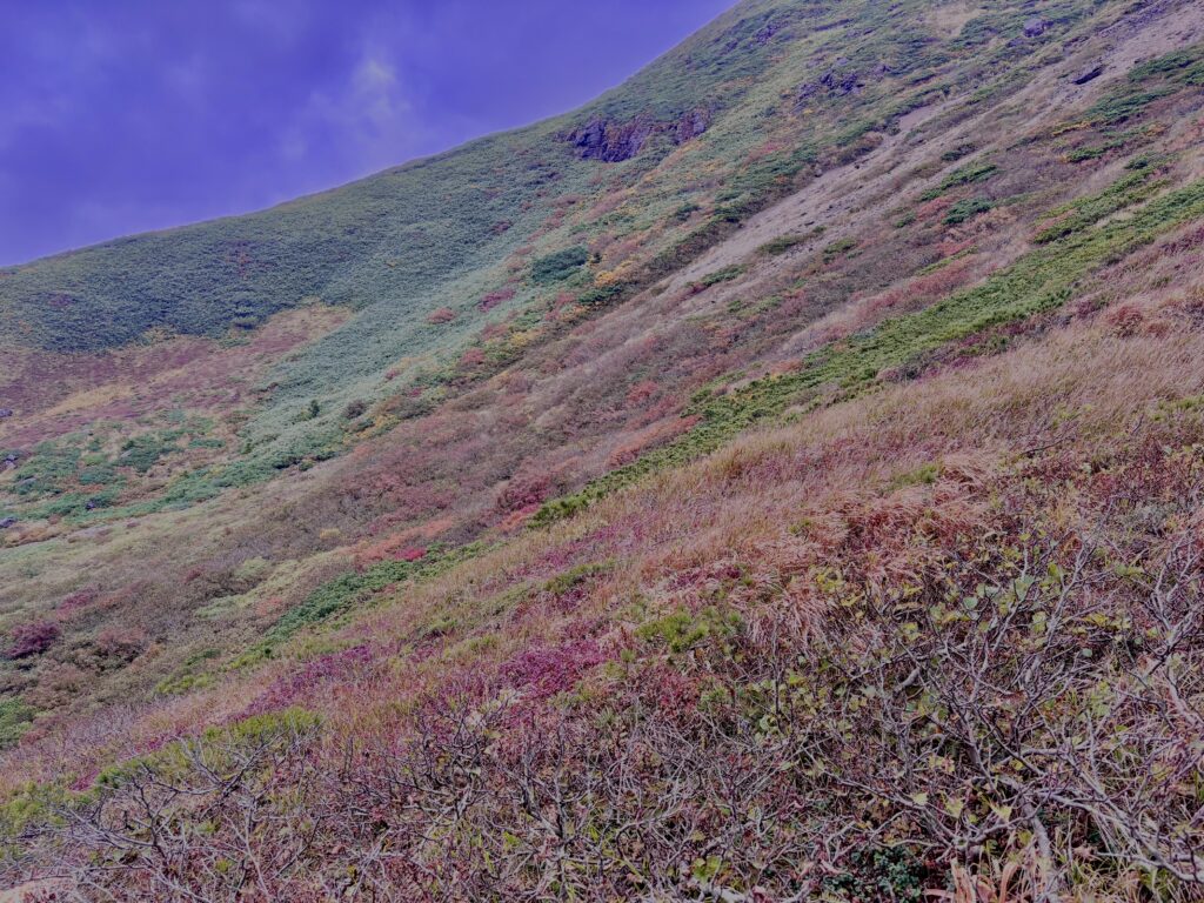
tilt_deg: -7.9
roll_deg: -2.2
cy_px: 452
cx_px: 602
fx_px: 904
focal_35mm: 26
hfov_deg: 67.3
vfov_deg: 53.1
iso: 64
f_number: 1.6
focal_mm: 5.96
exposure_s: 1/338
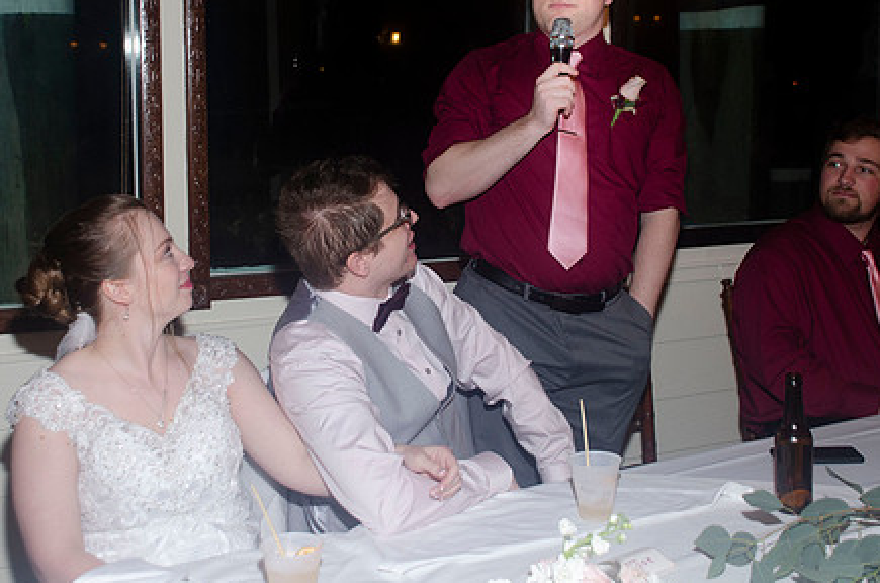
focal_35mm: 52
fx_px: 1268
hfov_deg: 38.2
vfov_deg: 25.8
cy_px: 206
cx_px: 409
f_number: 3.8
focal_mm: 26
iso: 400
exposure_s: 1/60
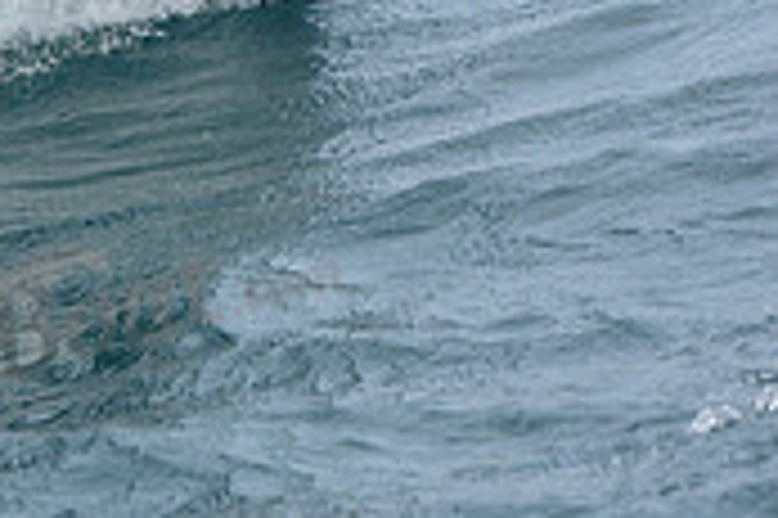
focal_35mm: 289
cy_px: -291
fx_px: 6240
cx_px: -522
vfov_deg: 4.7
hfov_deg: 7.0
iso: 250
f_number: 9
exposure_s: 1/800
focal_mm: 86
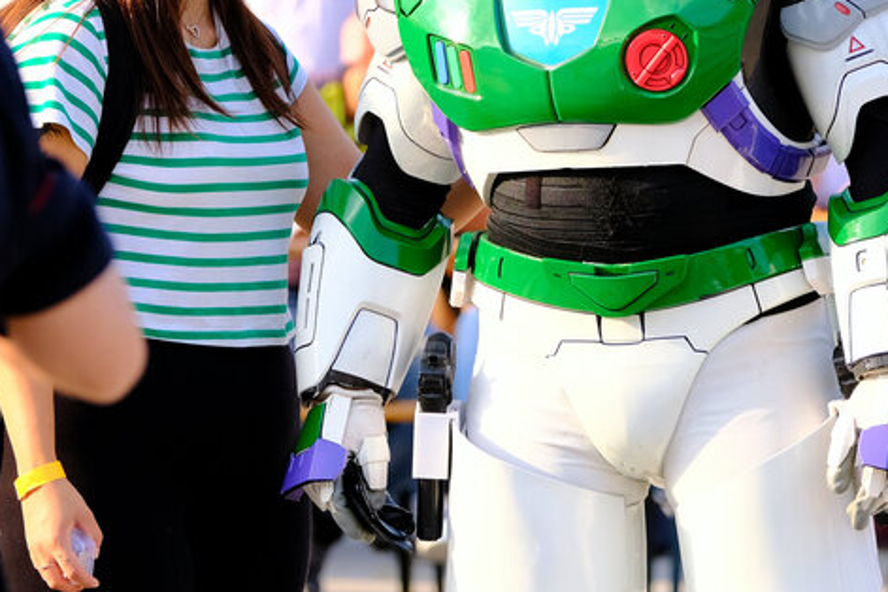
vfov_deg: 2.7
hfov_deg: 4.1
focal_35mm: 502
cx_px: 568
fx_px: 12382
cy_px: -100
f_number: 4
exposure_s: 1/550
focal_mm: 140
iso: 400
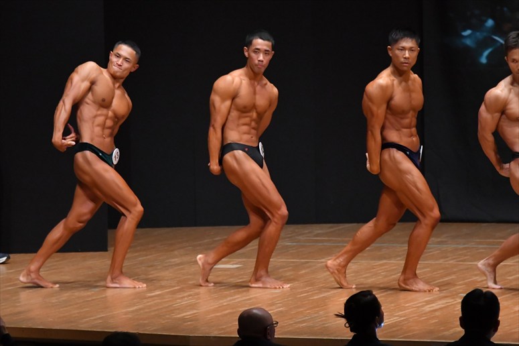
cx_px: 260
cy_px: 173
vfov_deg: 4.8
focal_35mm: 285
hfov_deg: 7.2
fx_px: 4107
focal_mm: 190
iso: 6400
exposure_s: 1/400
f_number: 5.6
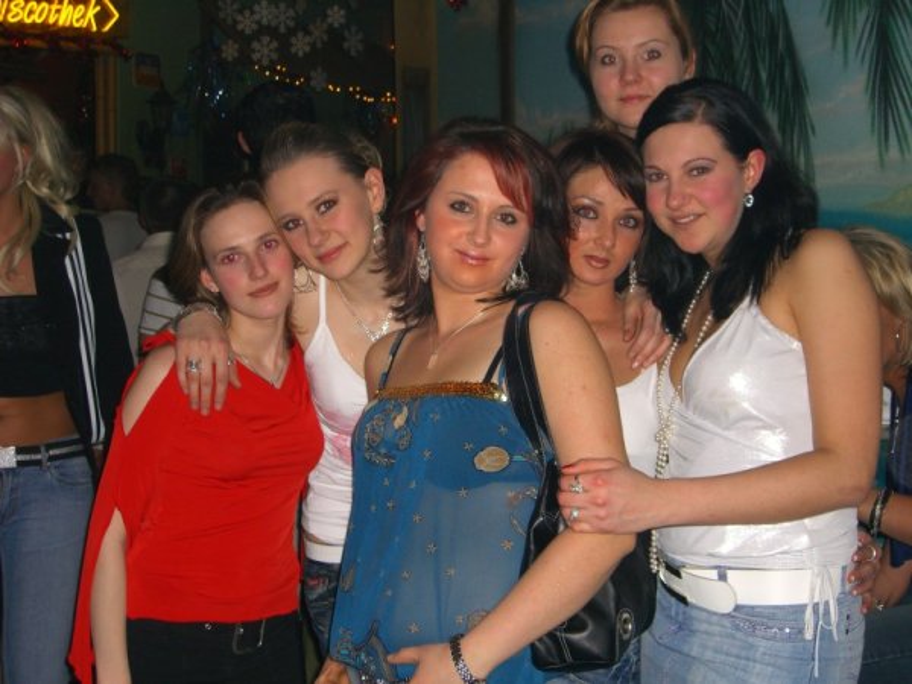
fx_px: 1502
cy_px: 342
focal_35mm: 57
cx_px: 456
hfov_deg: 33.8
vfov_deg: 25.7
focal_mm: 11.8
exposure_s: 1/60
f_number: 3.6
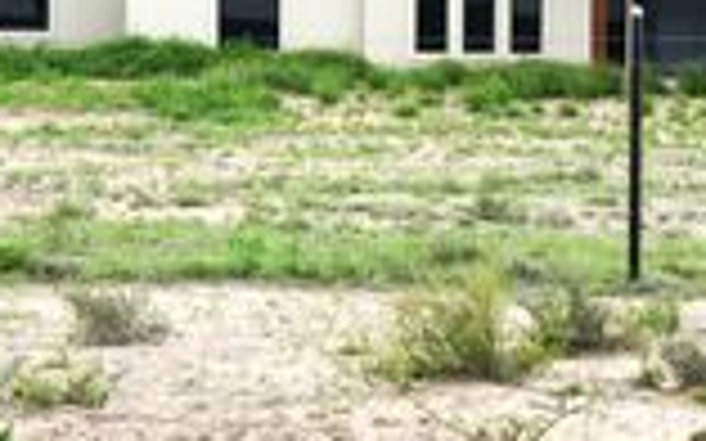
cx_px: 418
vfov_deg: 8.3
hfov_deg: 13.4
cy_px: -92
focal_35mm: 156
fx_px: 3000
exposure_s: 1/25
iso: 100
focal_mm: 48
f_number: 6.3
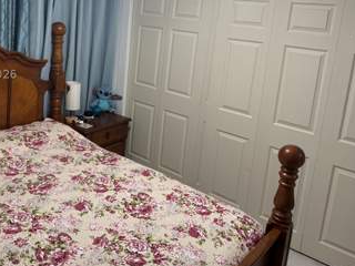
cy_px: 74
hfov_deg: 50.4
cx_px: 119
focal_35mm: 36
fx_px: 369
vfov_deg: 38.9
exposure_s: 1/60
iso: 125
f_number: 1.78
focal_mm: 6.76
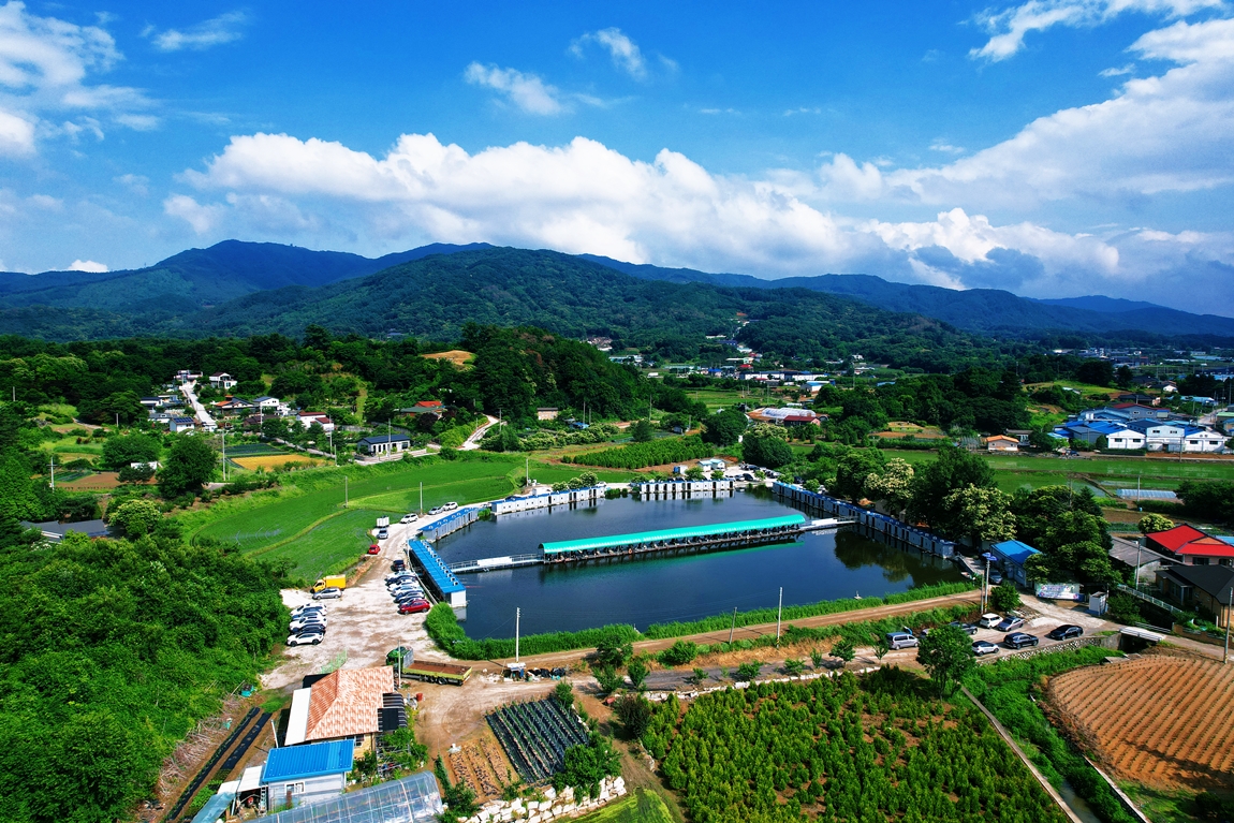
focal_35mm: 22
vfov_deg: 57.2
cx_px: 617
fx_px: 754
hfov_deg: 78.6
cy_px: 412
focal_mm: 8.38
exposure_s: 1/2000
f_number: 2.8
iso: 100
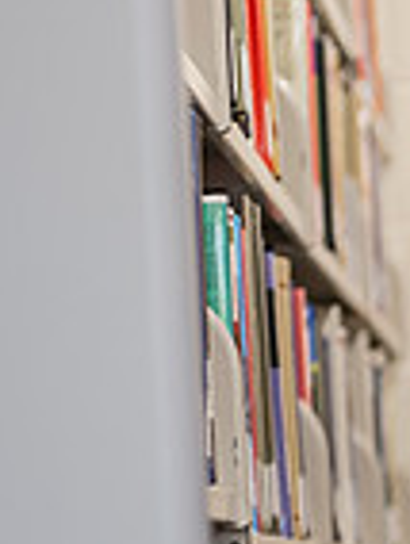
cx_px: 789
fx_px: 3826
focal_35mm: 243
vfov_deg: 8.1
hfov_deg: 6.0
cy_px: 454
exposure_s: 1/200
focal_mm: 62
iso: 1000
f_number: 2.8
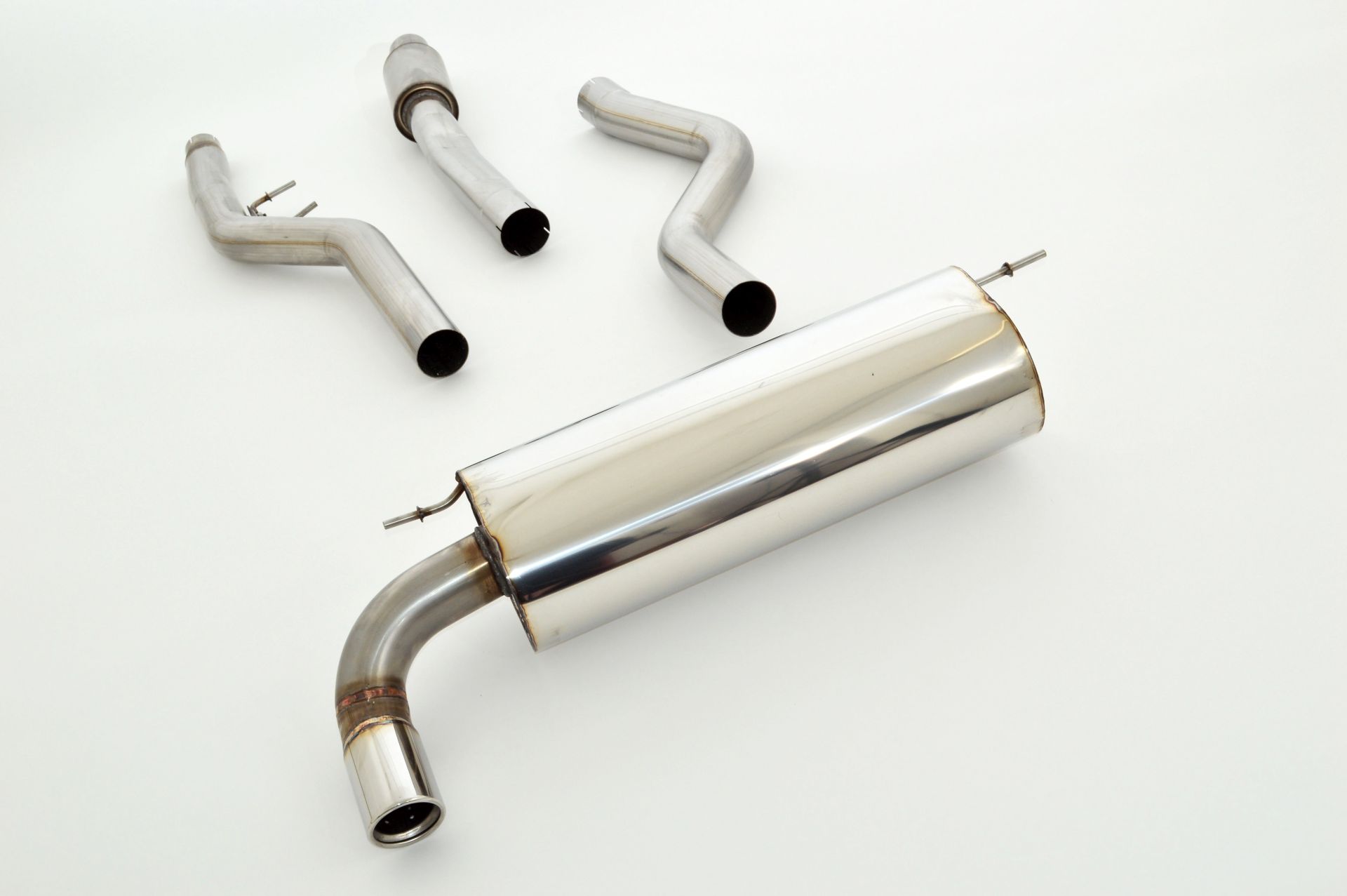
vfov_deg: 29.8
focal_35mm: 45
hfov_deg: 43.6
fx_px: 1682
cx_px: 674
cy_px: 448
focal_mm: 30
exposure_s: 1/160
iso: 200
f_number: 10
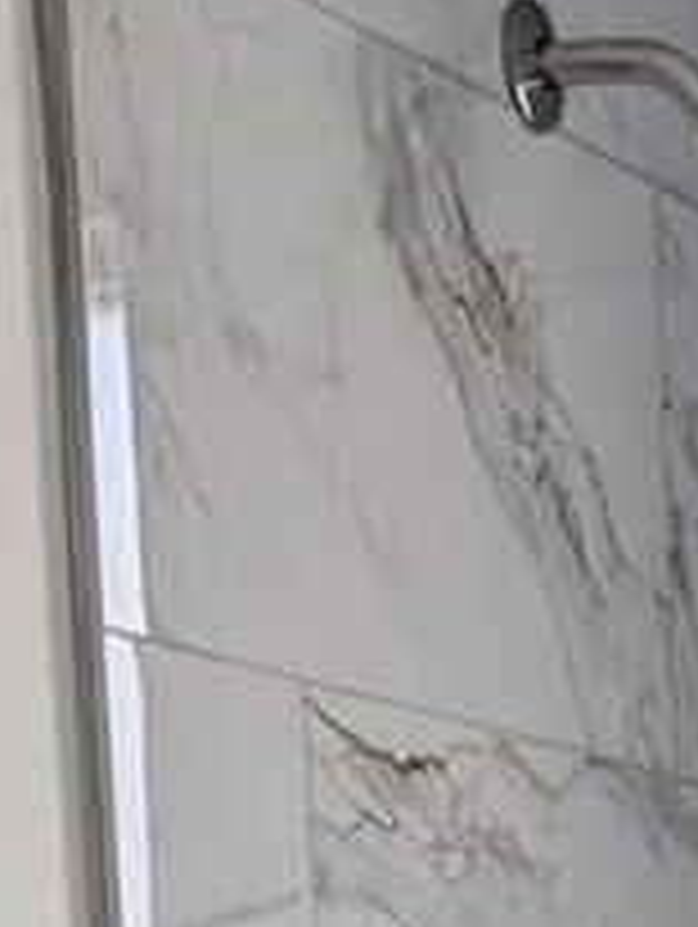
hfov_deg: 8.6
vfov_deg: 10.0
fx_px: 4507
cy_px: 2351
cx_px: 1175
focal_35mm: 168
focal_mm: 6.9
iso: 49
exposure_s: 1/189
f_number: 1.68
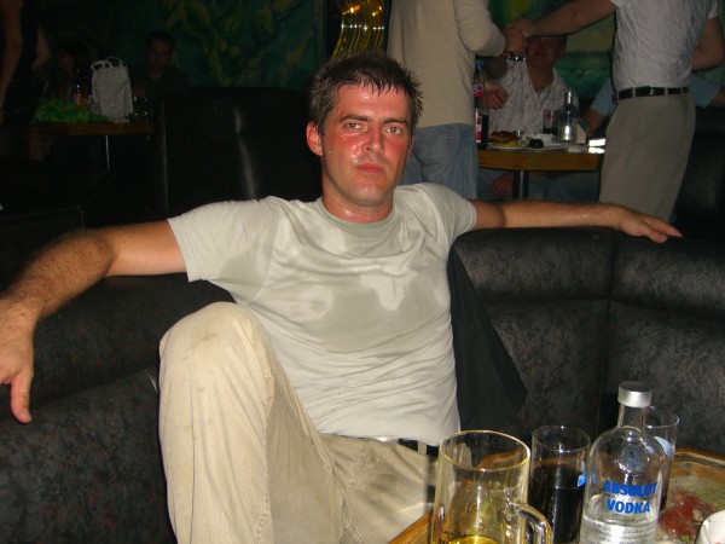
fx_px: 796
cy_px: 272
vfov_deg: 37.7
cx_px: 362
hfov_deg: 49.0
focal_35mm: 38
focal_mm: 7.9
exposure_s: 1/60
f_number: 2.8
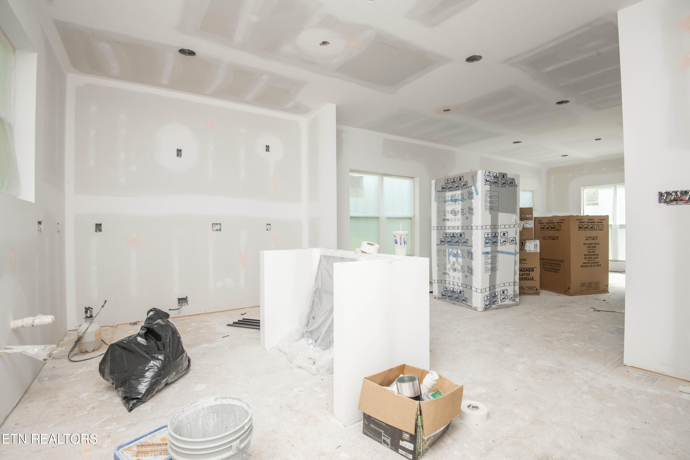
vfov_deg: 73.7
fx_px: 307
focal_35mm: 16
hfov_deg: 96.7
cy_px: 230
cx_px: 345
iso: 400
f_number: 9
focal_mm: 16
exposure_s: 1/250
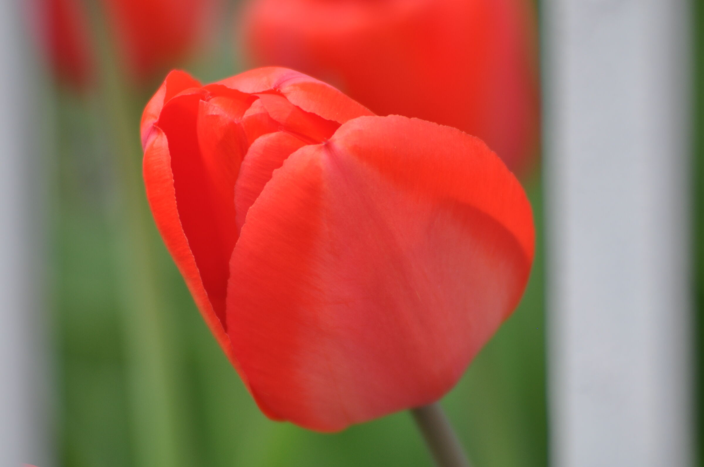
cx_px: 352
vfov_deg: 4.4
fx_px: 6152
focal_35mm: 315
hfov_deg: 6.5
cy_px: 234
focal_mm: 210
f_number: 8
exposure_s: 1/200
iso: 200
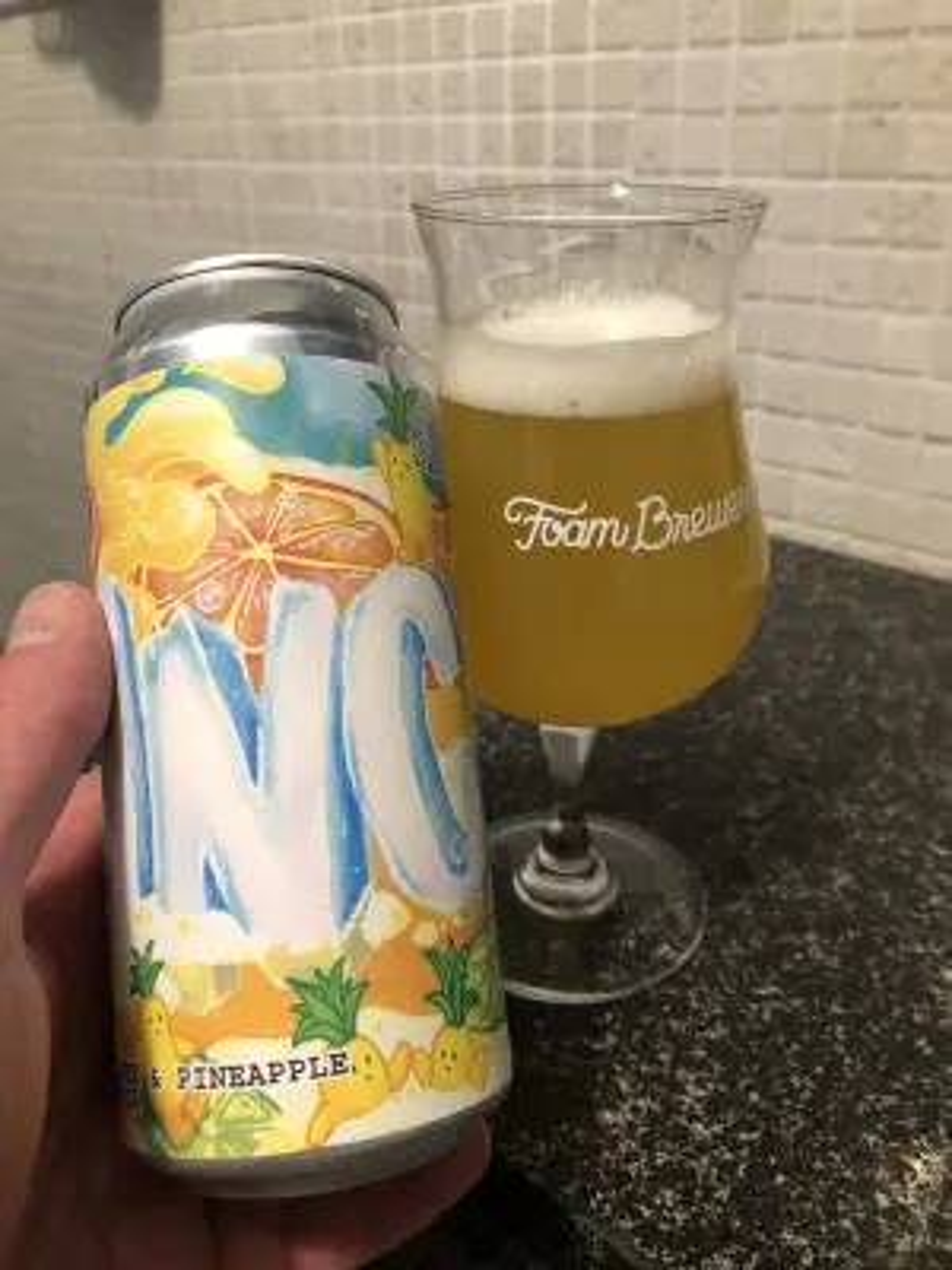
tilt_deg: -25.9
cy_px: 635
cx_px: 476
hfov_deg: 49.7
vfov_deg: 63.4
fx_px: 1027
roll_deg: +1.0
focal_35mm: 28
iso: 64
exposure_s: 1/15
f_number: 1.8
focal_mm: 3.99
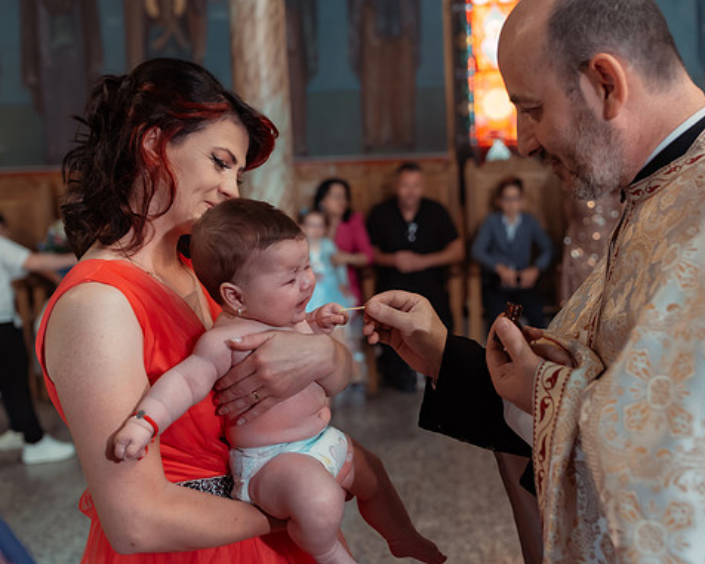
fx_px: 835
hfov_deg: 45.6
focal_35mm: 40
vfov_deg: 37.3
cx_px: 407
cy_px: 279
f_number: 2.8
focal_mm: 35
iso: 1600
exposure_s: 1/200
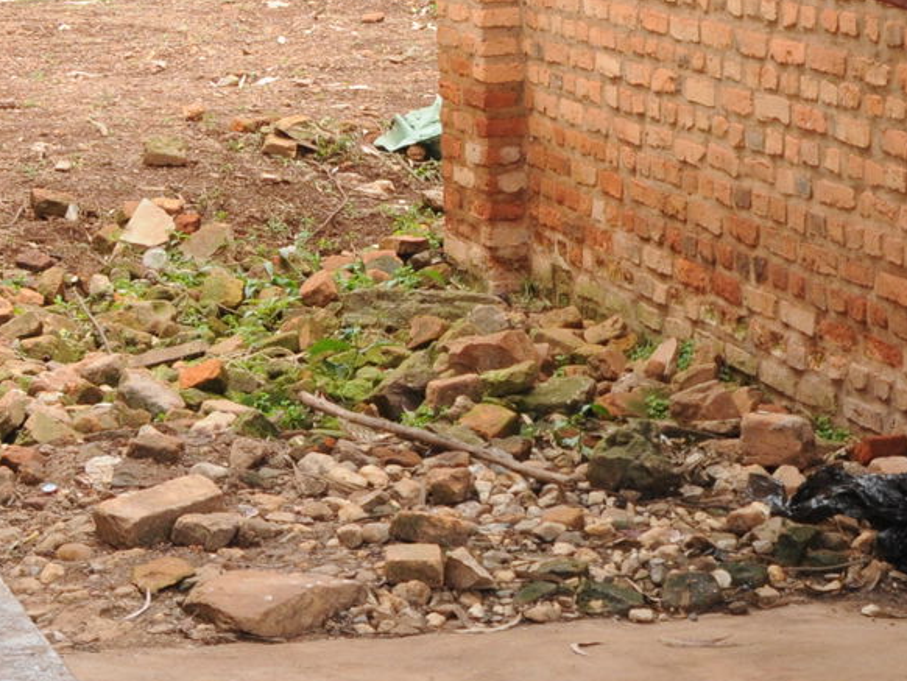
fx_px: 3486
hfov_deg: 14.6
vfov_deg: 11.1
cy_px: 115
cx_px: 887
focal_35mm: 133
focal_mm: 28
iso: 640
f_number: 9
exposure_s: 1/200
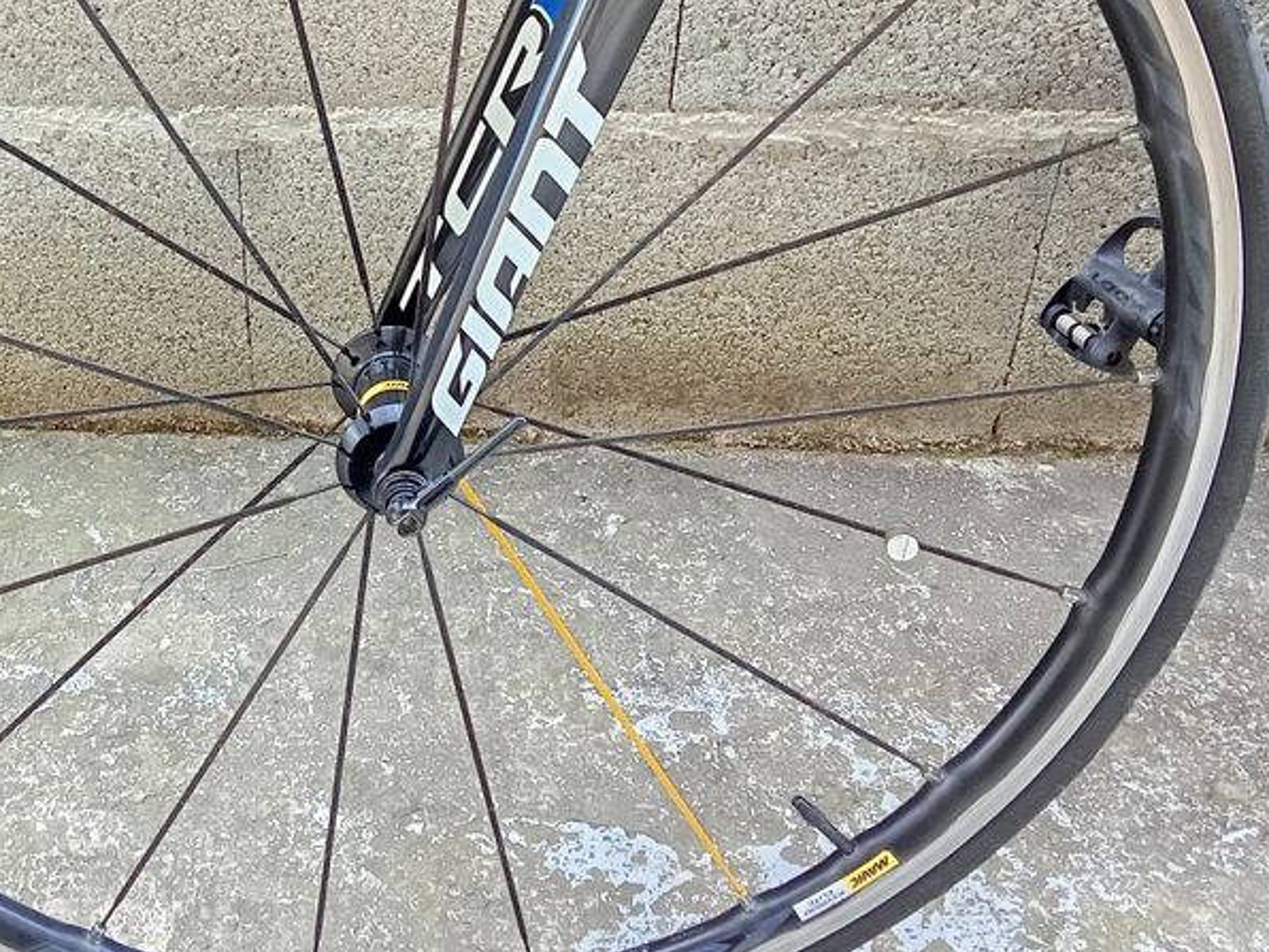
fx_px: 1723
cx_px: 275
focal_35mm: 47
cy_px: 219
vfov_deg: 30.3
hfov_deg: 39.0
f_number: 2
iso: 125
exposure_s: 1/100
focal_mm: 2.78
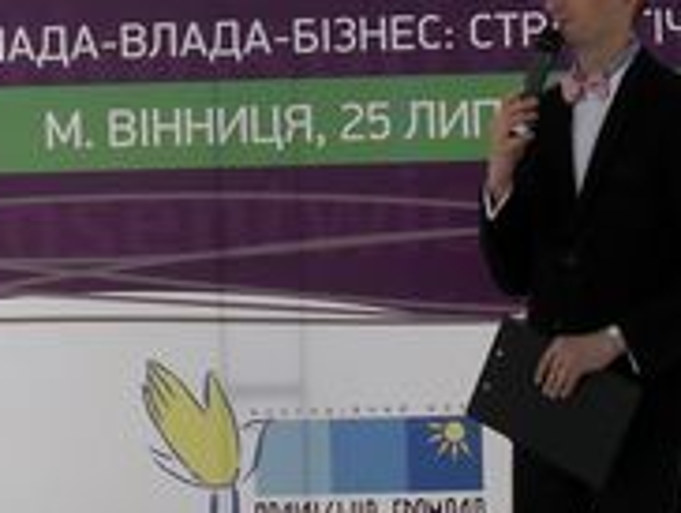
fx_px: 2856
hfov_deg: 13.5
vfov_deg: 10.3
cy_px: 292
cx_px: 165
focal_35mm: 145
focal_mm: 7.8
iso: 100
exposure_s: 1/53
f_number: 4.5
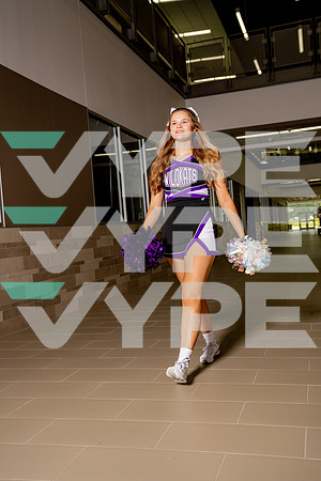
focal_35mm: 42
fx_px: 562
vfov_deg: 46.4
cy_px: 240
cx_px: 160
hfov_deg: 31.9
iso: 125
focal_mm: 42
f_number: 5.6
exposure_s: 1/125
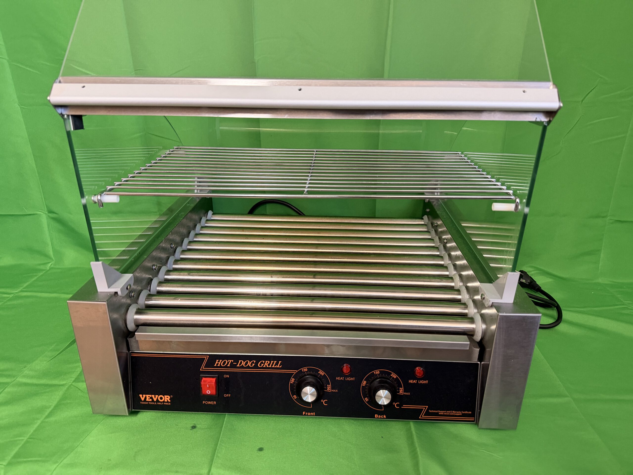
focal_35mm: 24
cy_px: 238
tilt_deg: -22.3
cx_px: 316
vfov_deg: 56.8
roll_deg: +0.1
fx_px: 439
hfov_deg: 71.6
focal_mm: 6.76
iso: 320
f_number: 1.78
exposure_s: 1/59
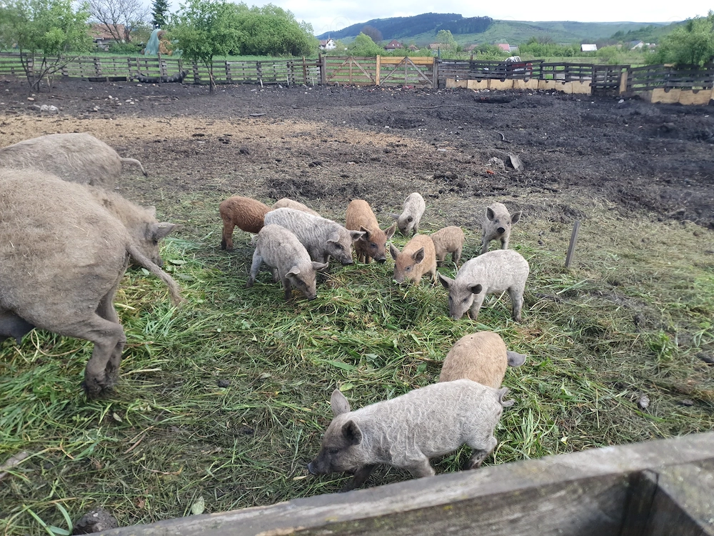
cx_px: 357
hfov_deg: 67.3
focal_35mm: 26
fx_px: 536
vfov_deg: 53.1
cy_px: 268
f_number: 1.5
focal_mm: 4.32
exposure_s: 1/1025
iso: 50
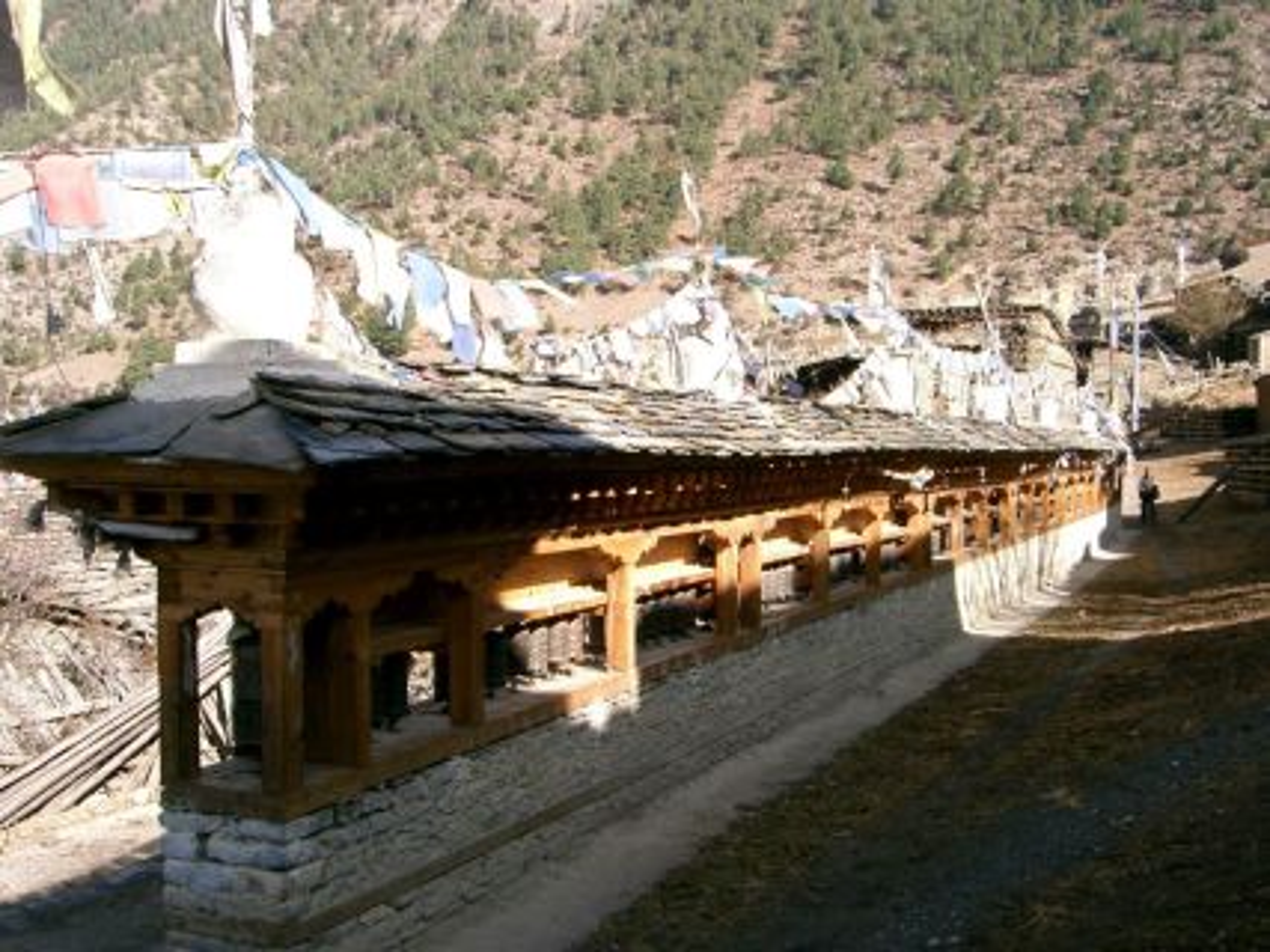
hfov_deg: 47.9
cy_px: 476
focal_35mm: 39
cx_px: 635
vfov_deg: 36.8
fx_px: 1430
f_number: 4.8
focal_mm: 8
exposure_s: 1/320
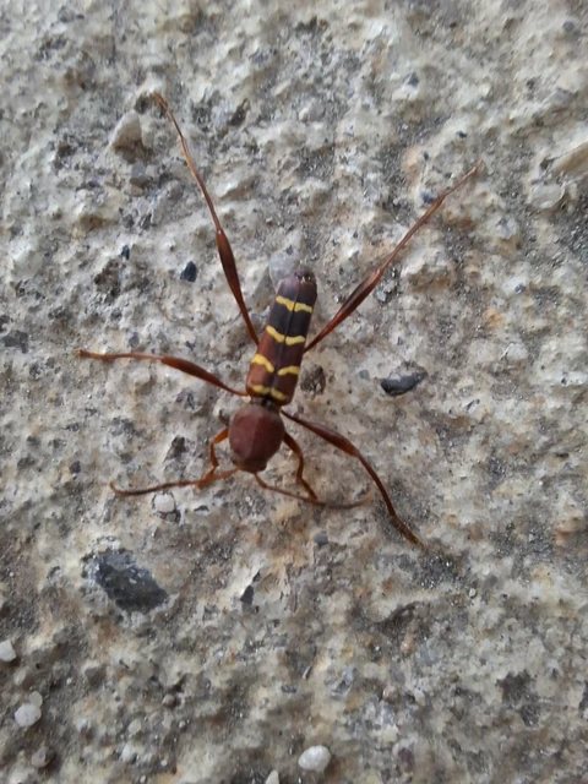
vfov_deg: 69.4
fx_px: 566
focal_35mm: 25
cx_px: 294
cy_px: 392
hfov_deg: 54.9
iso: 64
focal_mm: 2.13
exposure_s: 1/33
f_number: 2.4
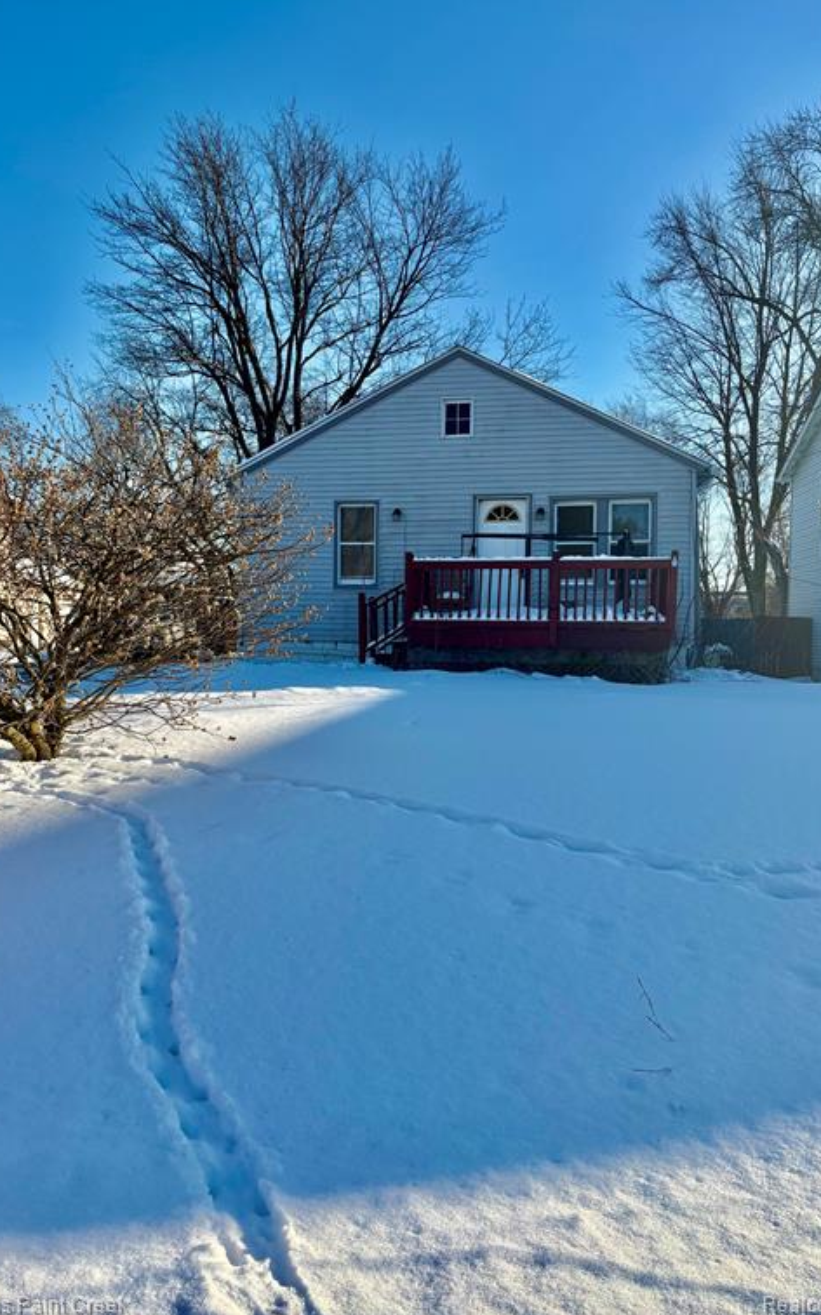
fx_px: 1003
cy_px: 652
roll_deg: +0.4
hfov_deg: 44.4
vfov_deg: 66.5
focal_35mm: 28
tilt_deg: -0.7
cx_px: 365
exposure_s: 1/3448
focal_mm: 5.96
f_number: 1.6
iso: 50
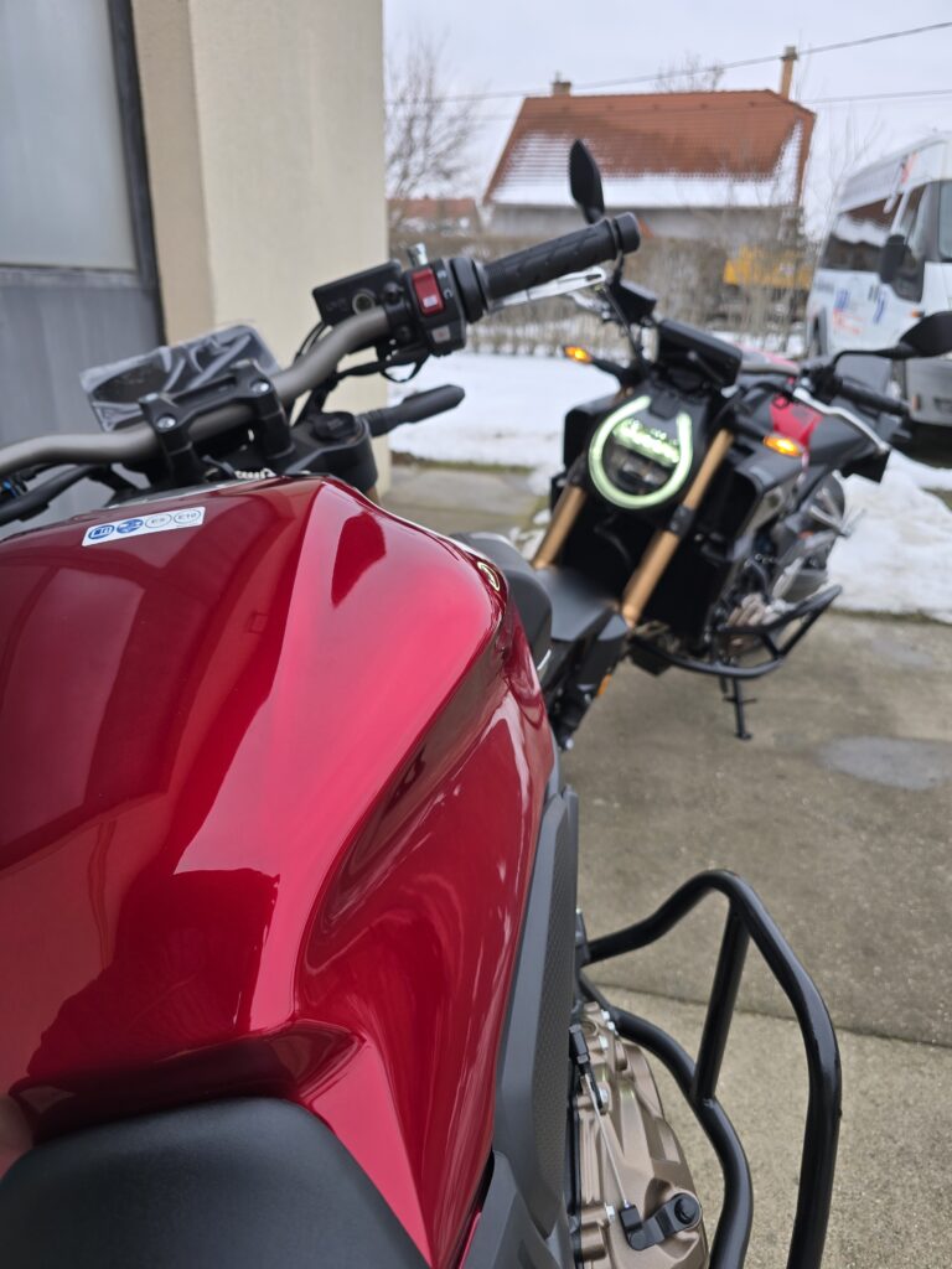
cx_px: 476
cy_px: 634
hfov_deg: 58.9
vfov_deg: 73.9
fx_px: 843
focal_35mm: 23
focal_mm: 6.3
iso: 12
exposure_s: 1/167
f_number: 1.7
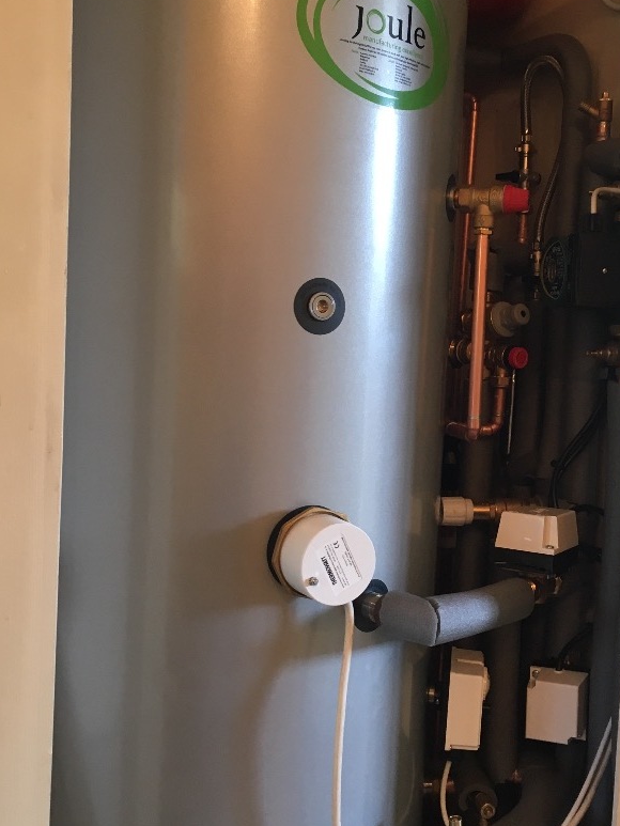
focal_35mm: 45
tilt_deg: -3.8
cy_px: 403
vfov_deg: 42.1
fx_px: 1074
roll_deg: -2.4
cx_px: 410
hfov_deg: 31.9
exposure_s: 1/33
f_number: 2.2
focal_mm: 4.15
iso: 80
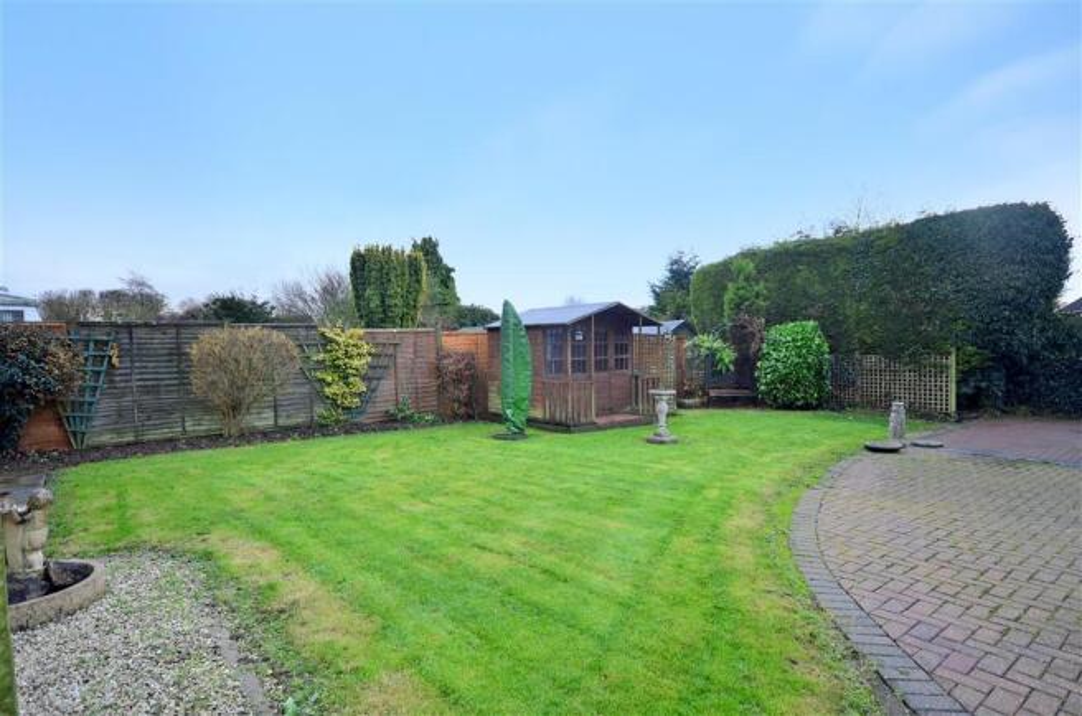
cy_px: 358
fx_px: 585
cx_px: 541
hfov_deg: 85.6
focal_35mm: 20
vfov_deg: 62.9
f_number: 5.6
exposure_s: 1/60
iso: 640
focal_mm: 13
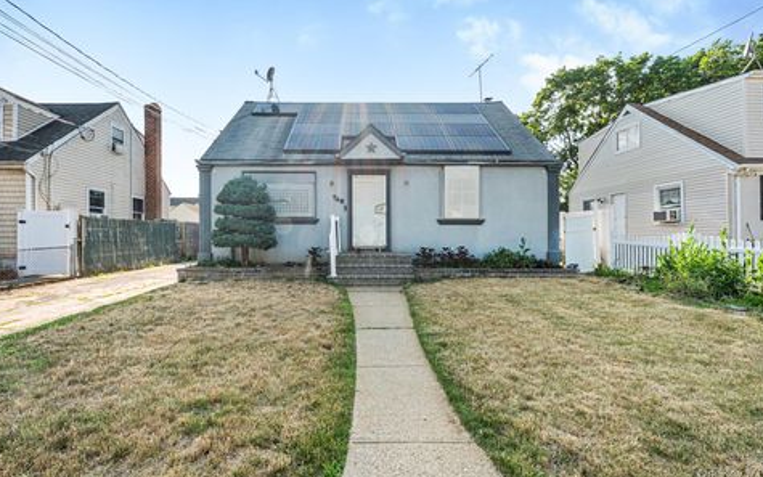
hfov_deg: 101.4
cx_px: 376
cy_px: 216
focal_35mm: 15
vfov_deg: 74.6
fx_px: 312
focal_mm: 14
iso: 125
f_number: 13
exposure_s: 1/40
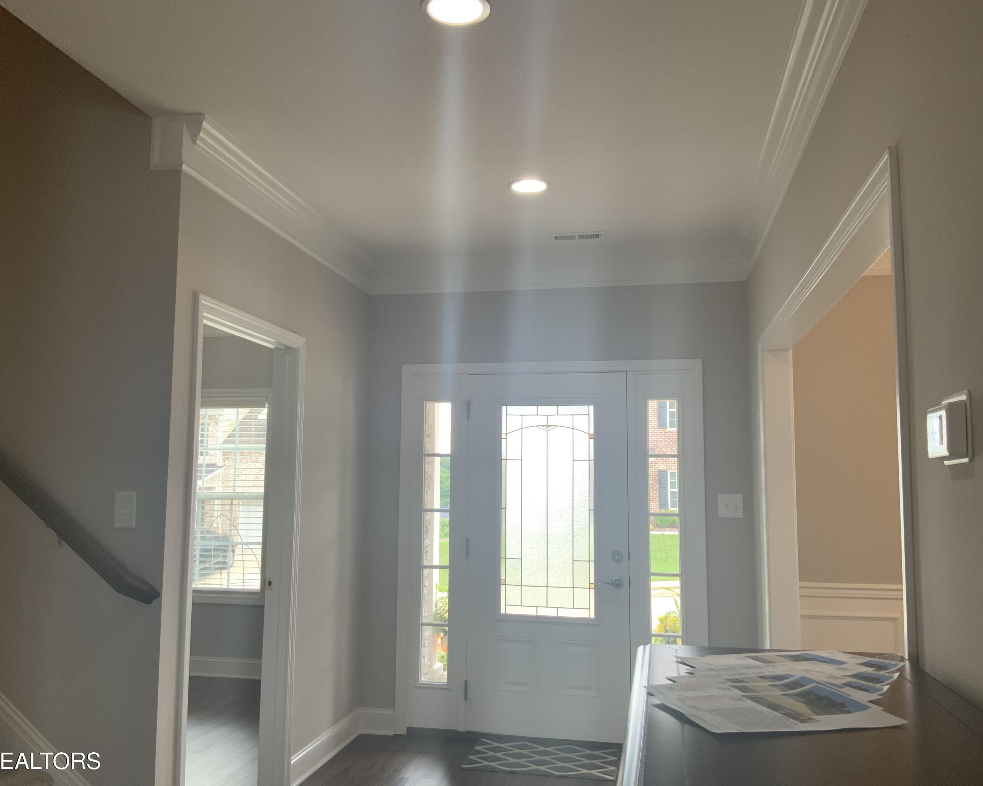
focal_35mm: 31
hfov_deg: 57.2
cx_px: 468
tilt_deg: +8.1
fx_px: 902
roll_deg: -0.8
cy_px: 395
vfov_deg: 47.1
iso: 32
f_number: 1.8
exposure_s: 1/60
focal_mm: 3
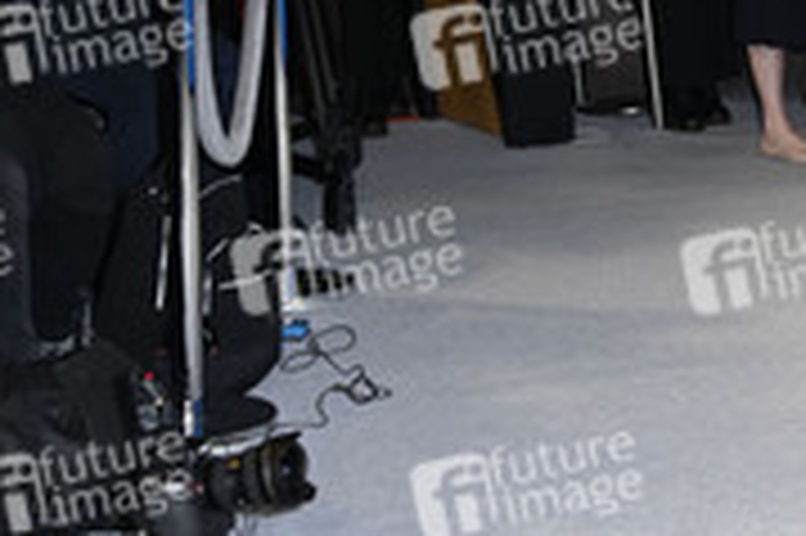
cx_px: 858
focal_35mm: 106
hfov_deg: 18.6
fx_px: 2371
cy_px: -77
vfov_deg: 12.6
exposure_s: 1/200
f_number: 5.6
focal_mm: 42
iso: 1600
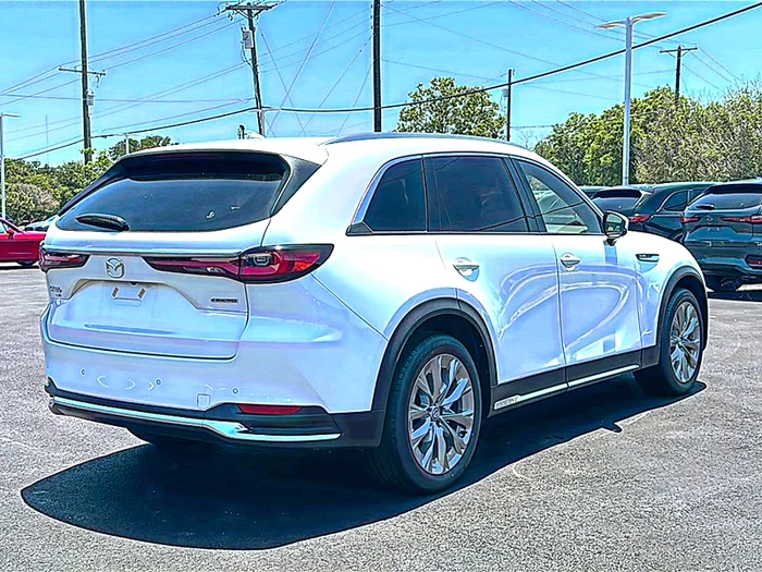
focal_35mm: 39
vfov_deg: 36.8
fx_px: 859
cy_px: 286
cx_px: 381
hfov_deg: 47.9
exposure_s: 1/3745
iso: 80
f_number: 1.78
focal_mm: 6.86
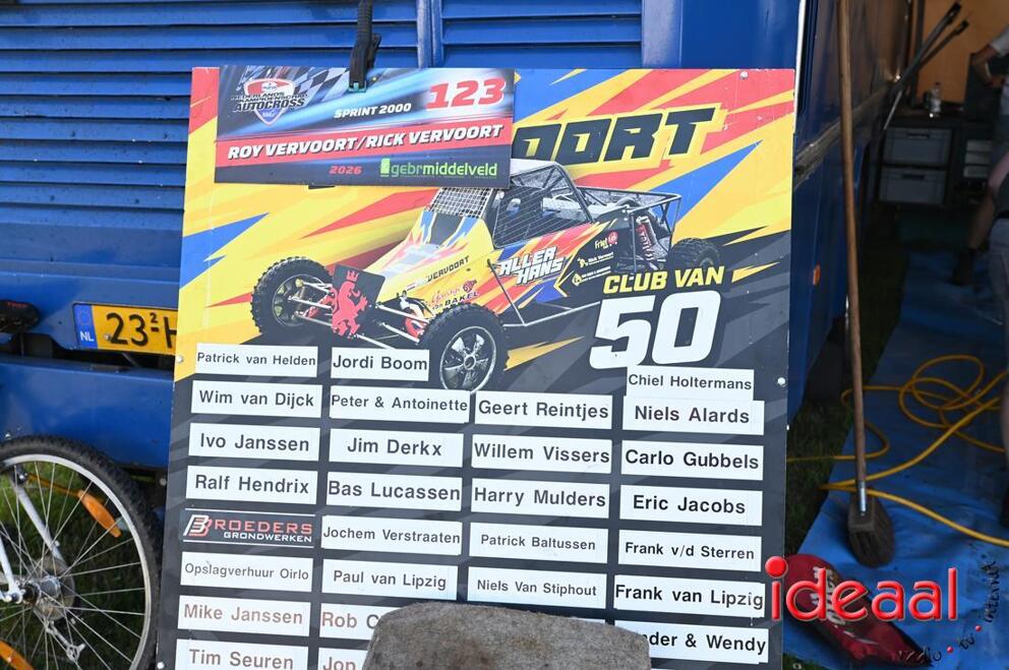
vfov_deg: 30.4
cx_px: 504
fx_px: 1232
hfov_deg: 44.5
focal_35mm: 44
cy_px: 335
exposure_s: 1/200
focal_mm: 44
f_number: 7.1
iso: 640
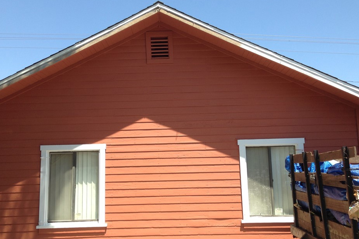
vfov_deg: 35.0
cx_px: 168
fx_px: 379
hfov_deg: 50.7
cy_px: 138
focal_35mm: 38
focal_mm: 4.12
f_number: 2.4
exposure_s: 1/733
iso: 50
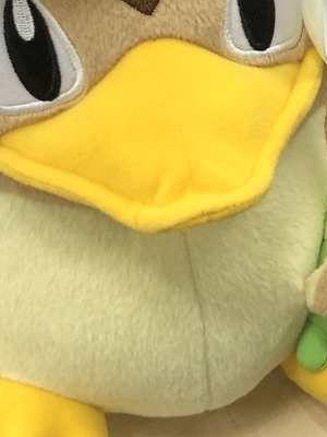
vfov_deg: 22.7
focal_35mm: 84
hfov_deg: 17.4
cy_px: 46
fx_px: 1058
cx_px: 281
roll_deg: +1.3
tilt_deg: -33.9
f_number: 1.8
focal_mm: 4
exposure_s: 1/30
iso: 32
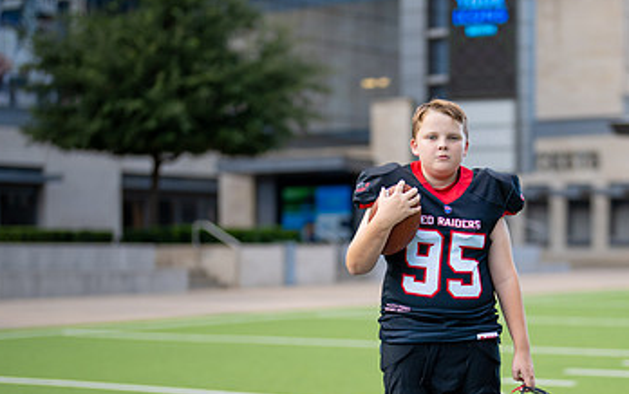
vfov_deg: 13.2
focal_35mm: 99
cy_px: 308
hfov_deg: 20.8
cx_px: 463
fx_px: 1698
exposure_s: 1/2000
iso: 100
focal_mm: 50
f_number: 1.2
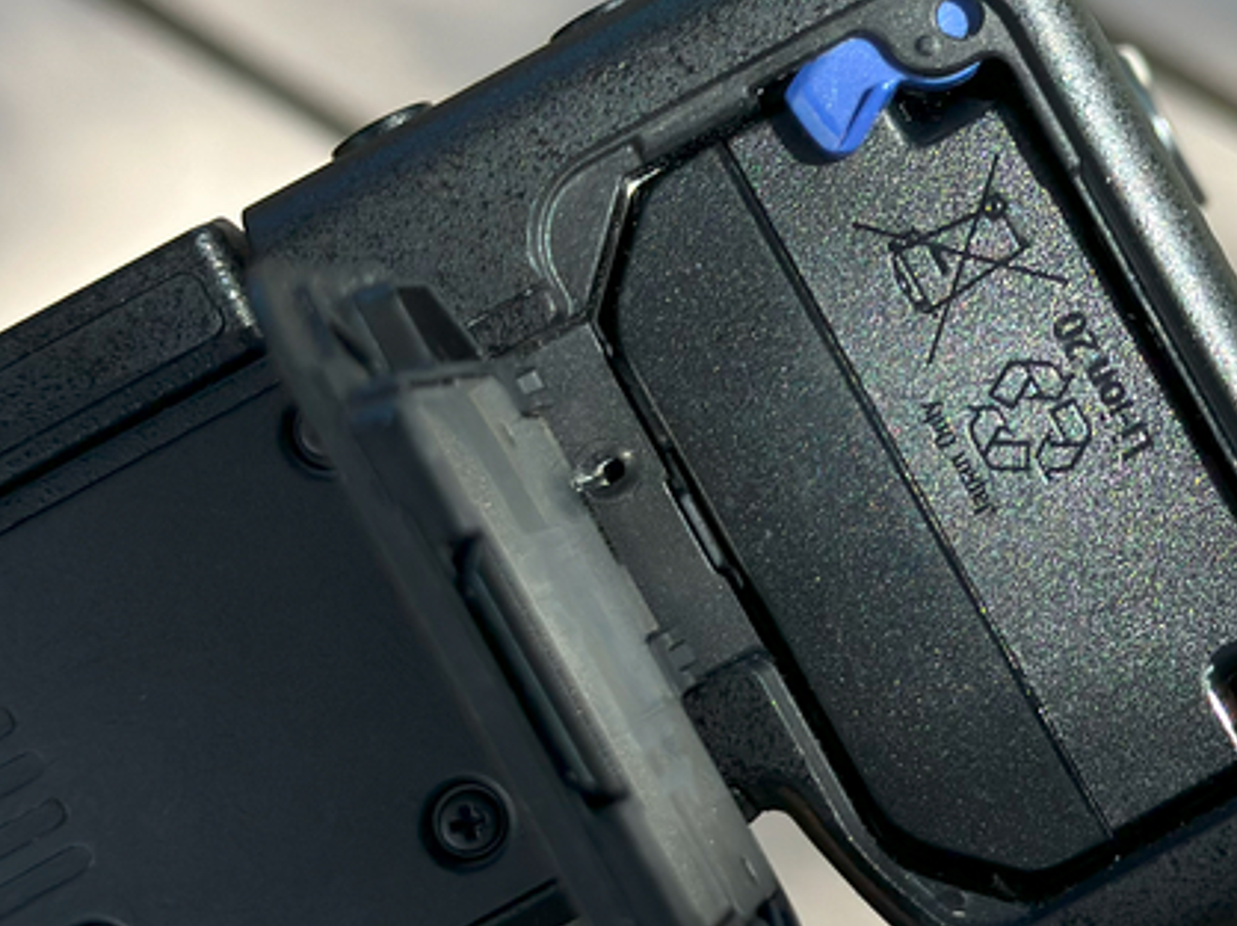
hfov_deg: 24.4
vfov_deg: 18.4
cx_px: 669
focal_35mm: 80
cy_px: 535
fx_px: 2857
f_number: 1.78
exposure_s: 1/894
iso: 80
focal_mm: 6.86
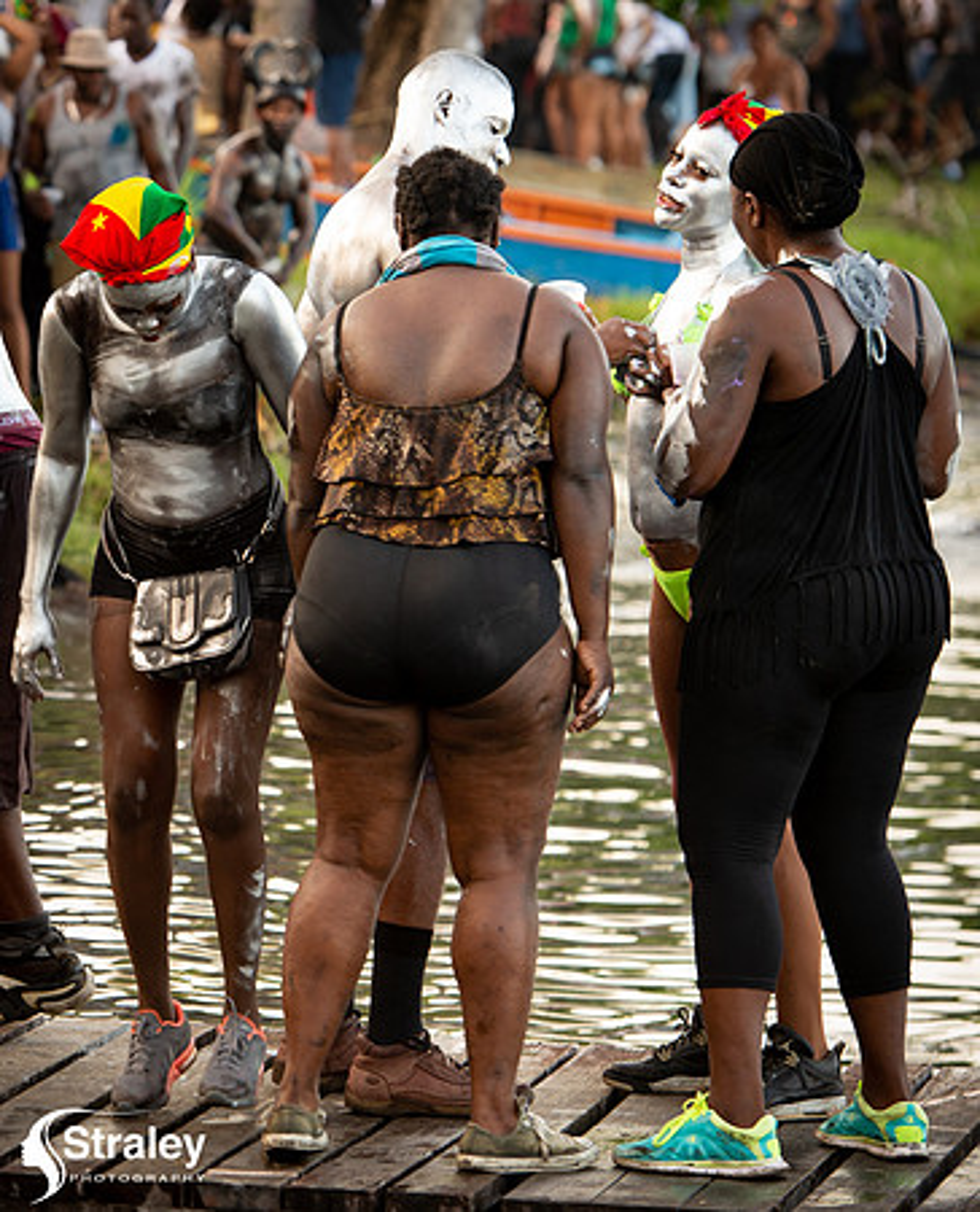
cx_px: 1
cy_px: 513
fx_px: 7870
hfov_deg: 7.1
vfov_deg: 8.8
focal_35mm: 219
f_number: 5
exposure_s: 1/200
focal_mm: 135
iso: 450
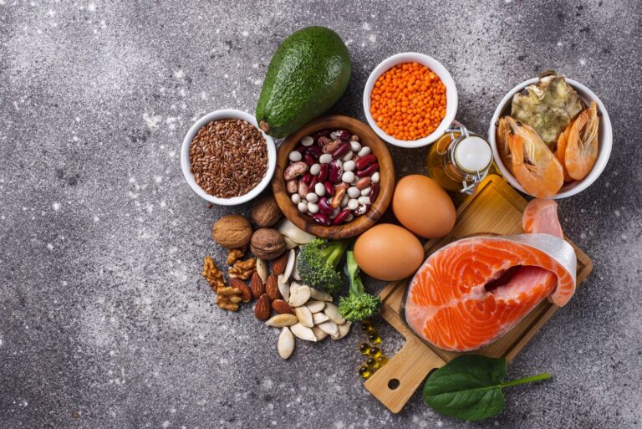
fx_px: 892
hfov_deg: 39.6
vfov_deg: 27.0
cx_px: 321
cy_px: 214
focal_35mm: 50
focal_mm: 50
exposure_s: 1/125
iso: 100
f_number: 9
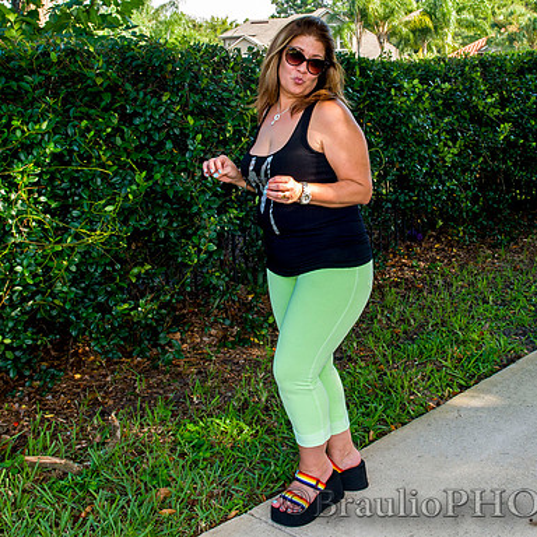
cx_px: 324
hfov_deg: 36.6
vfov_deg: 36.6
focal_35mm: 46
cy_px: 199
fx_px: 807
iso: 900
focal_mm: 28
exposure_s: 1/200
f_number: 9
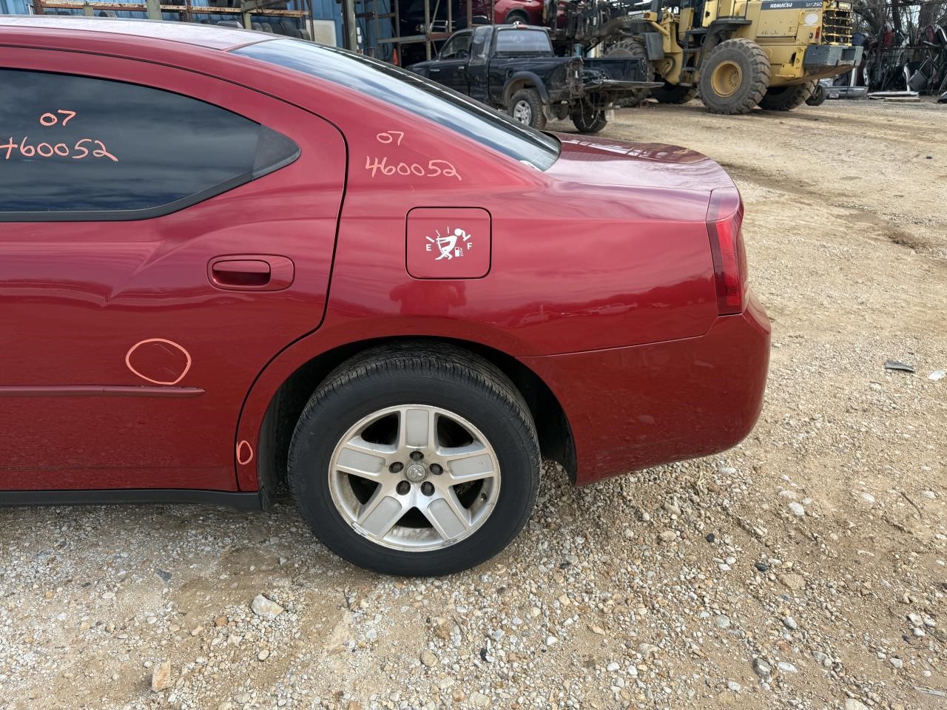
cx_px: 474
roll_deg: +1.0
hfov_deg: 71.6
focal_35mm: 24
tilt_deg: -20.0
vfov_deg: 56.8
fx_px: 657
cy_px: 355
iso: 80
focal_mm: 6.76
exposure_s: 1/1689
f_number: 1.78
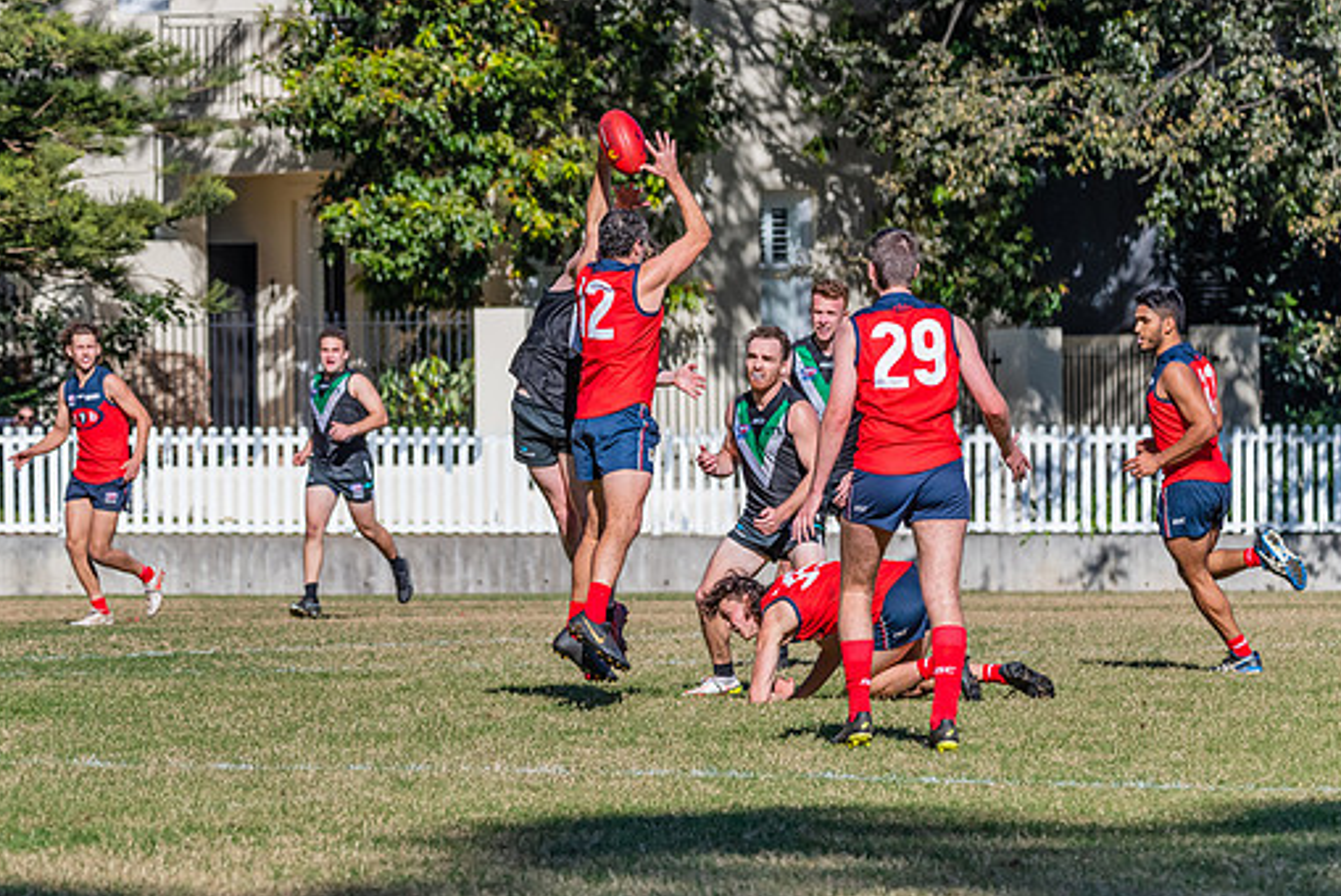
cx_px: 532
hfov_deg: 6.0
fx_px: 12821
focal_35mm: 344
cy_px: 451
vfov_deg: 4.0
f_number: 10
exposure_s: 1/1600
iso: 800
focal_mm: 250
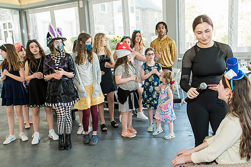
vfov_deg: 38.9
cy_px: 86
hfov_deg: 55.8
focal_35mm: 34
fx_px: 237
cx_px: 134
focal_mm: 24
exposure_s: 1/160
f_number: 4
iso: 500
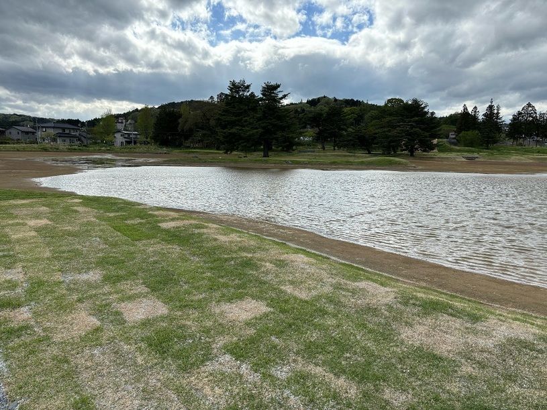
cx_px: 274
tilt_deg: -8.4
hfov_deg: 67.3
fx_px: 411
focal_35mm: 26
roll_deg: -1.2
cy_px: 205
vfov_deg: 53.1
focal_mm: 5.96
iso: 50
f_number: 1.6
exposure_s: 1/2398
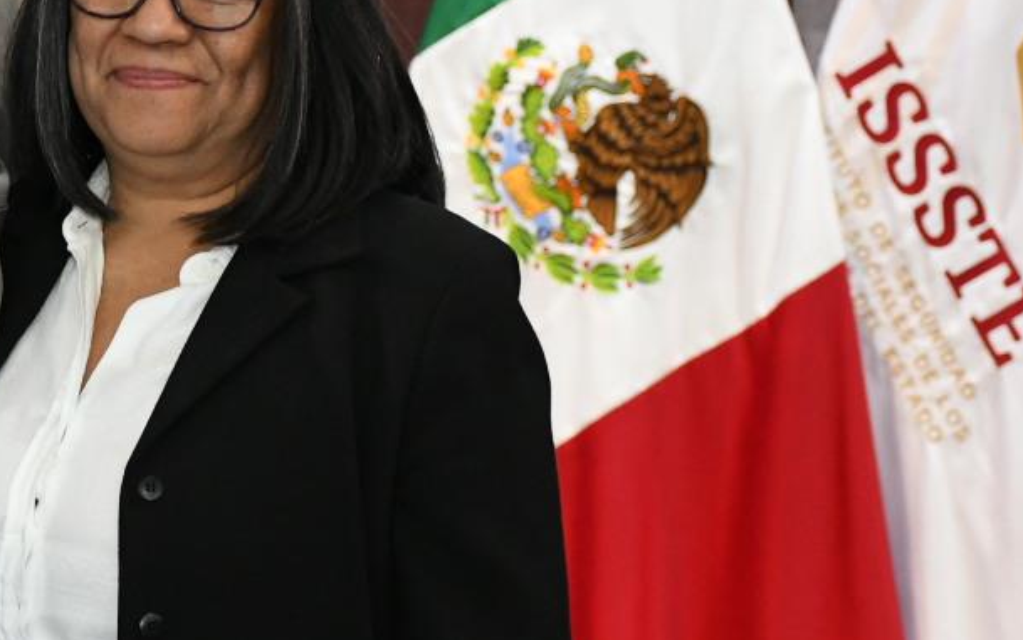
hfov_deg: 14.5
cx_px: -84
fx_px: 3932
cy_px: 173
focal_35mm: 141
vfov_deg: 9.3
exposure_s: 1/100
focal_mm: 35
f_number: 4.2
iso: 2500
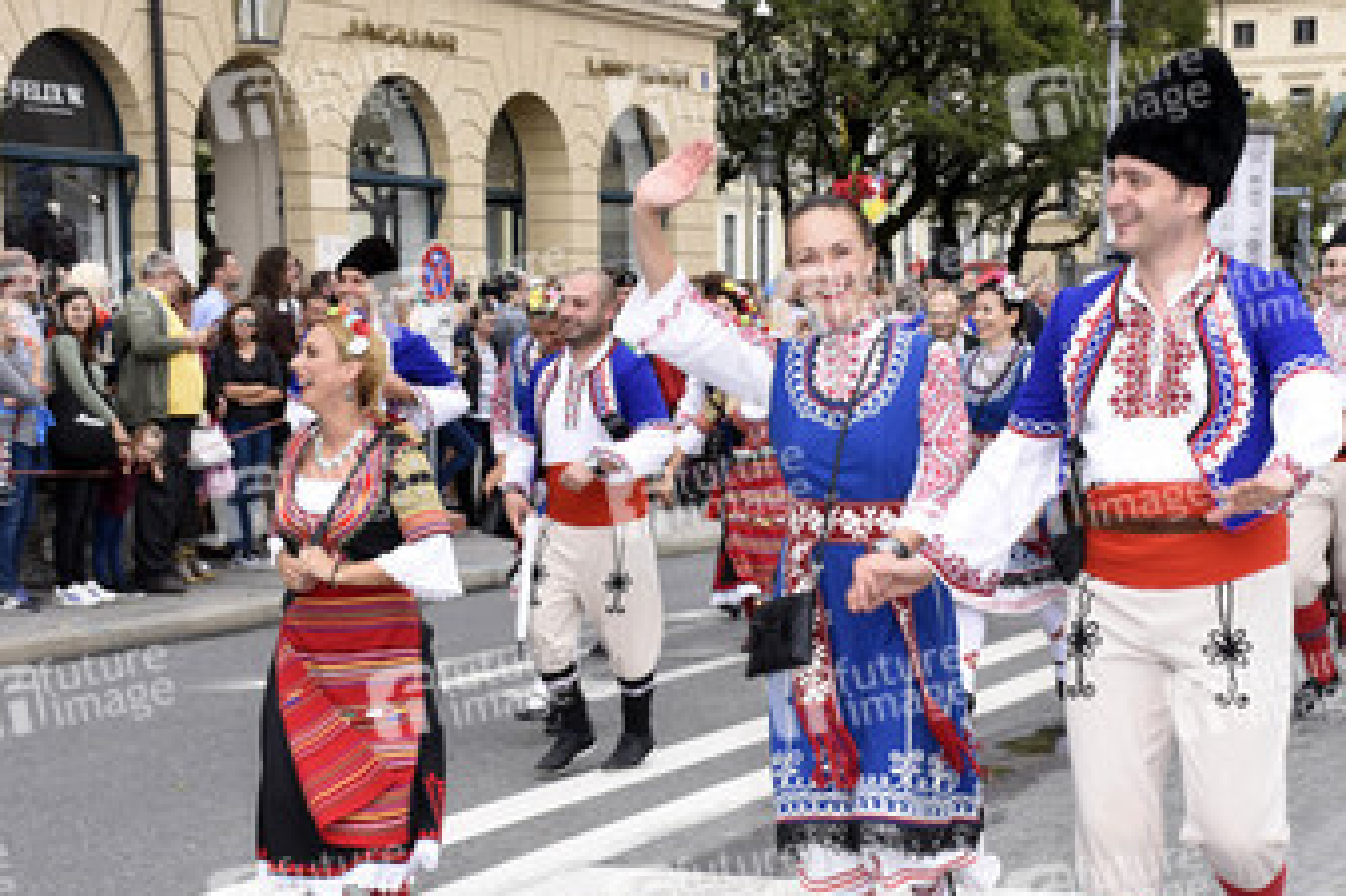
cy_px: 593
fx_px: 2990
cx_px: 763
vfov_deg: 17.0
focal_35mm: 80
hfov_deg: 25.4
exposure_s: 1/125
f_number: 9
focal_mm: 40
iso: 200
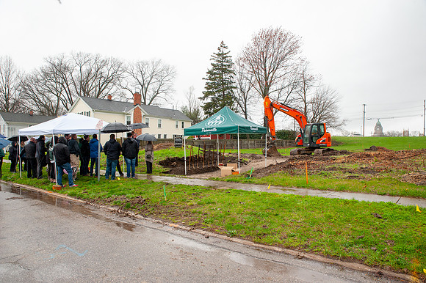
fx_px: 284
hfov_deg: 73.8
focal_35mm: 24
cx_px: 213
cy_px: 142
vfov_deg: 53.1
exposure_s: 1/160
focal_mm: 24
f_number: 9
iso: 640
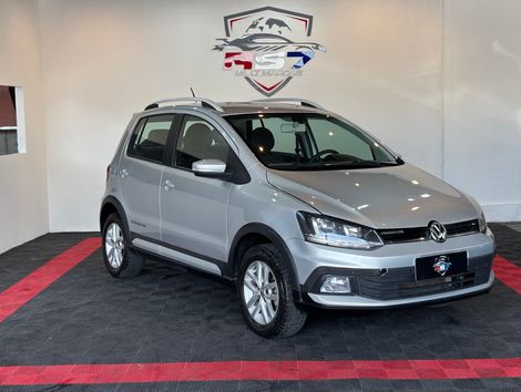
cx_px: 260
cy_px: 196
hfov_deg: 36.8
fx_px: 784
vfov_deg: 28.1
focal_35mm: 52
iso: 32
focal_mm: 5.96
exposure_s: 1/241
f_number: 1.6
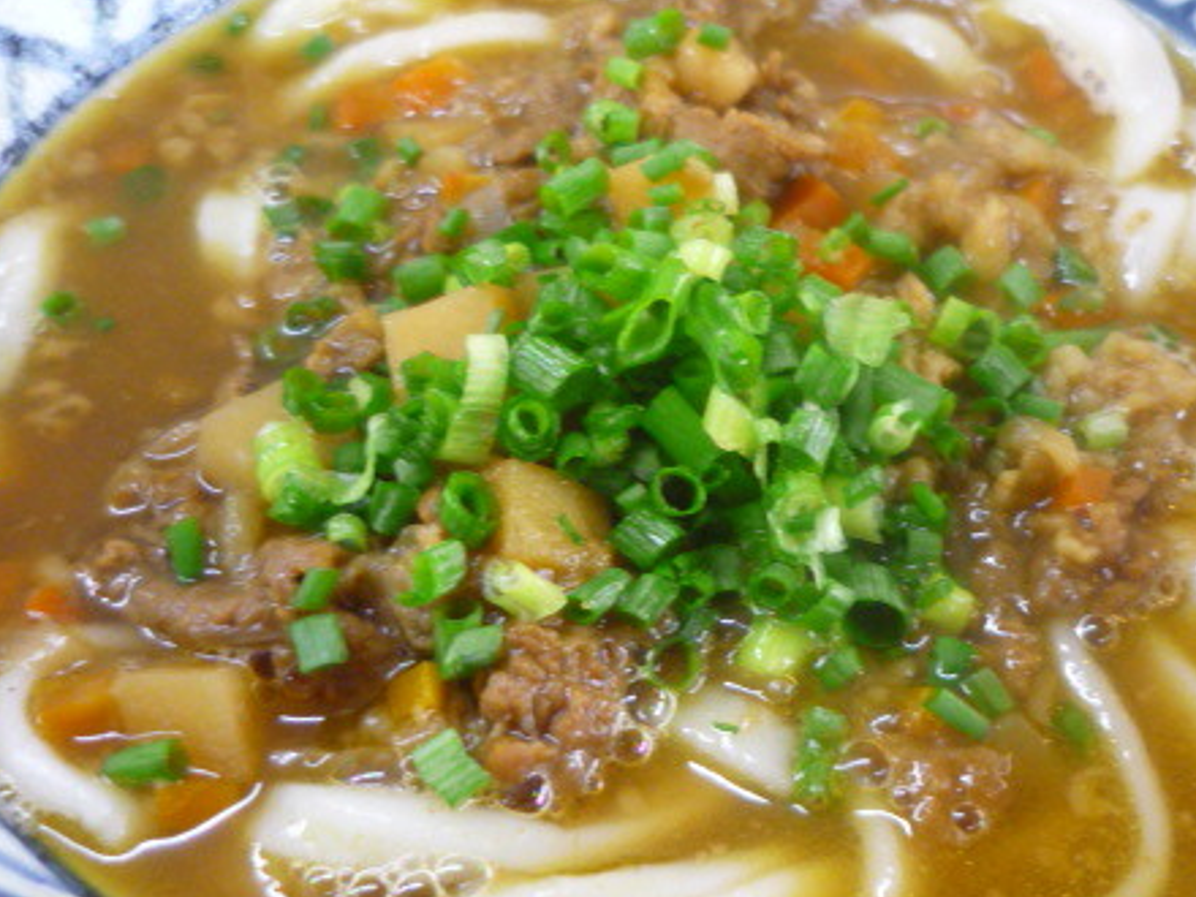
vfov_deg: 30.3
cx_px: 718
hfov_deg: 39.5
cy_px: 443
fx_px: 1658
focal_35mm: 48
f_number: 2.8
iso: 400
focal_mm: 5.5
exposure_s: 1/25
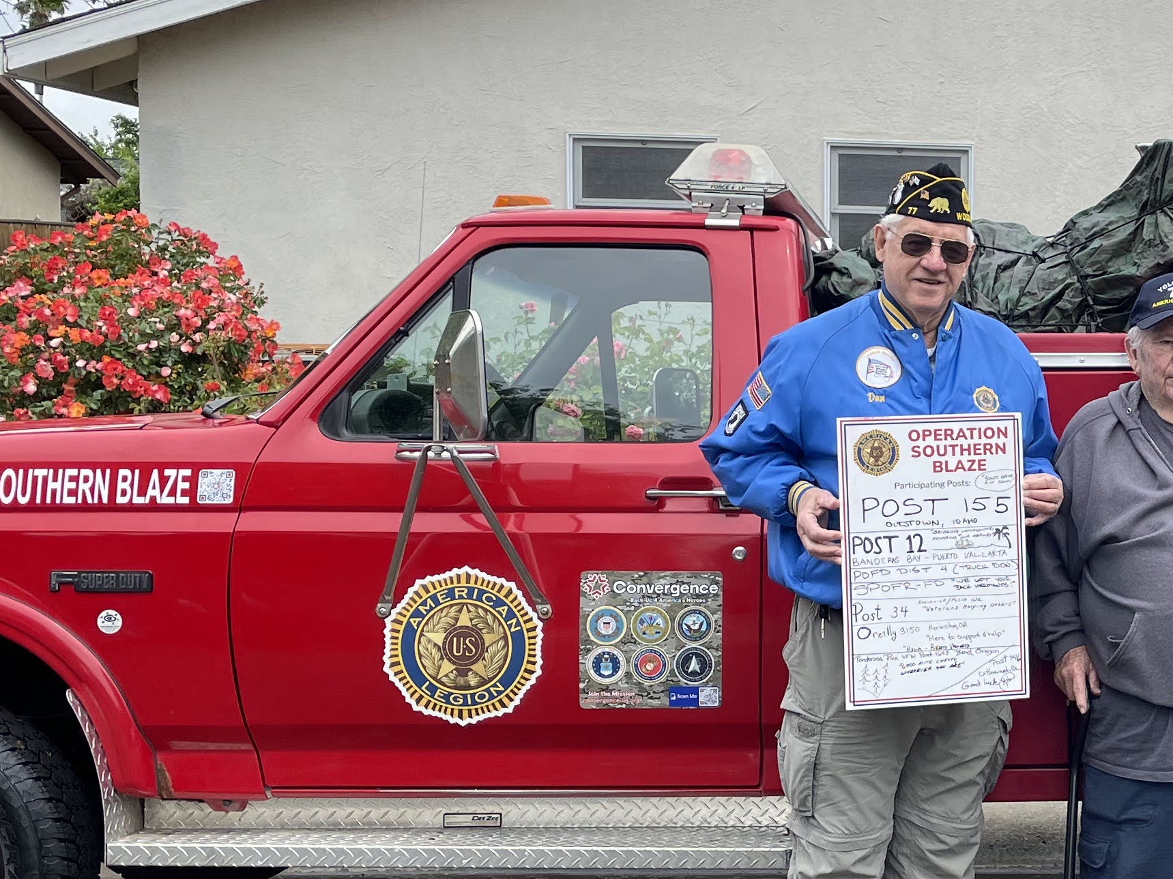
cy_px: 480
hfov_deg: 29.8
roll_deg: -1.2
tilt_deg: -3.0
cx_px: 1135
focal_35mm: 61
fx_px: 2067
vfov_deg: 24.0
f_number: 1.6
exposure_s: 1/1618
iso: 32
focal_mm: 4.2
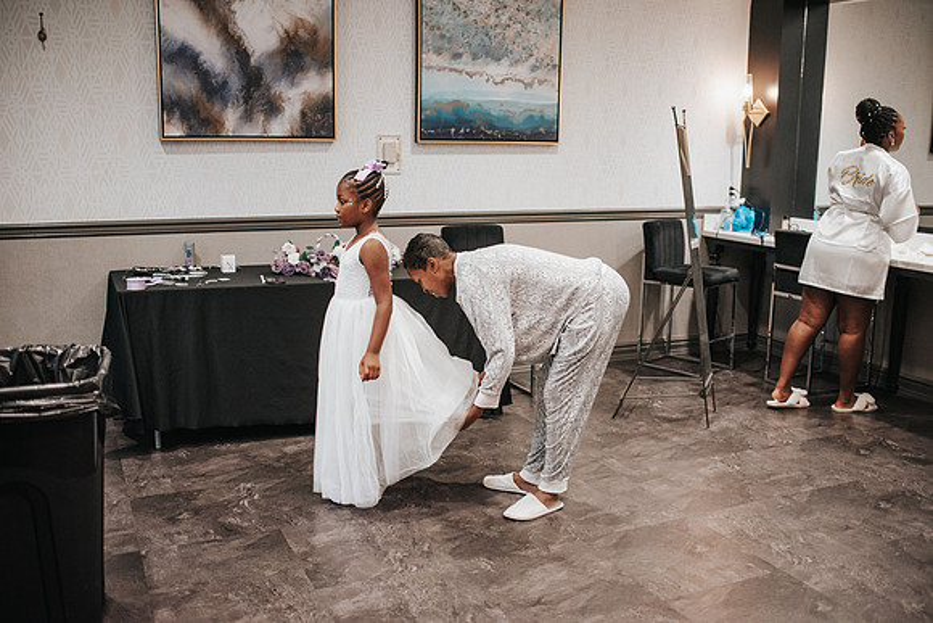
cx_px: 466
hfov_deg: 54.4
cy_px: 312
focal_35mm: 35
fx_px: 907
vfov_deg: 37.9
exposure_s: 1/640
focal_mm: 35
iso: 1000
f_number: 2.2
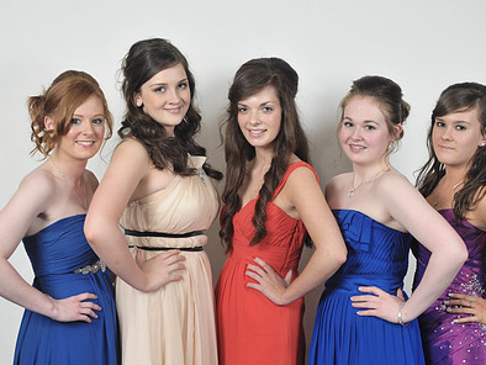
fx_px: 1152
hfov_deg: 23.8
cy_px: 199
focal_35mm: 82
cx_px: 255
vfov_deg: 18.0
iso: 1000
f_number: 7.1
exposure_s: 1/160
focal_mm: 58
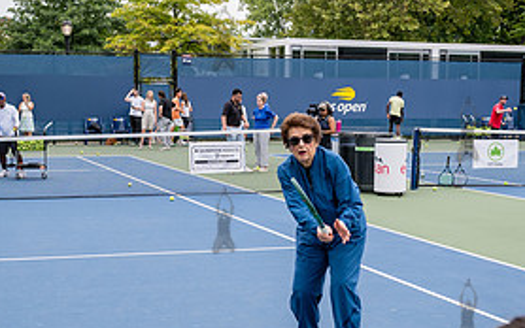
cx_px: 289
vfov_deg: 16.6
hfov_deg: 26.4
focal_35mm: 78
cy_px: 253
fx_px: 1116
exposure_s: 1/640
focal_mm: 32
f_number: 4.5
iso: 400
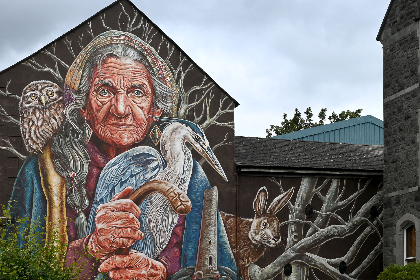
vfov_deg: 27.0
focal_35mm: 50
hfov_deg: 39.4
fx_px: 583
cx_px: 260
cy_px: 162
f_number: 8
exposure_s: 1/250
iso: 100
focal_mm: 26
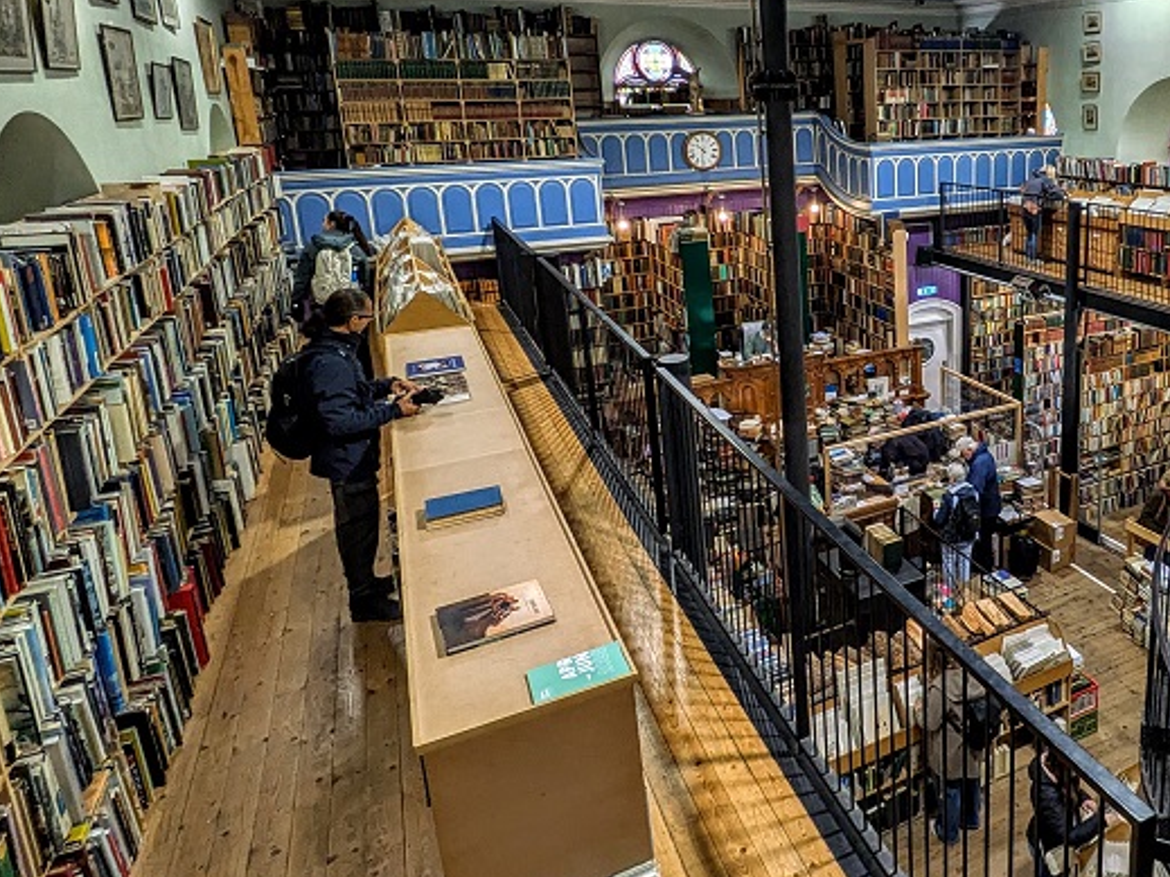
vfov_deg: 50.6
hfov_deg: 61.2
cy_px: 311
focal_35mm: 27
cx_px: 897
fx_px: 912
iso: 118
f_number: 2.2
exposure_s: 1/100
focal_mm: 1.83
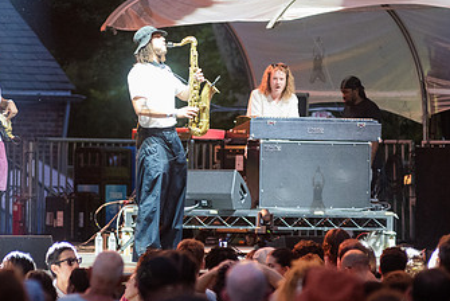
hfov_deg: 5.9
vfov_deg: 4.0
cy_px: 124
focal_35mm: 346
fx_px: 4329
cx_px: 144
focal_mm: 200
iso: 4000
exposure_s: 1/200
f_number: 4
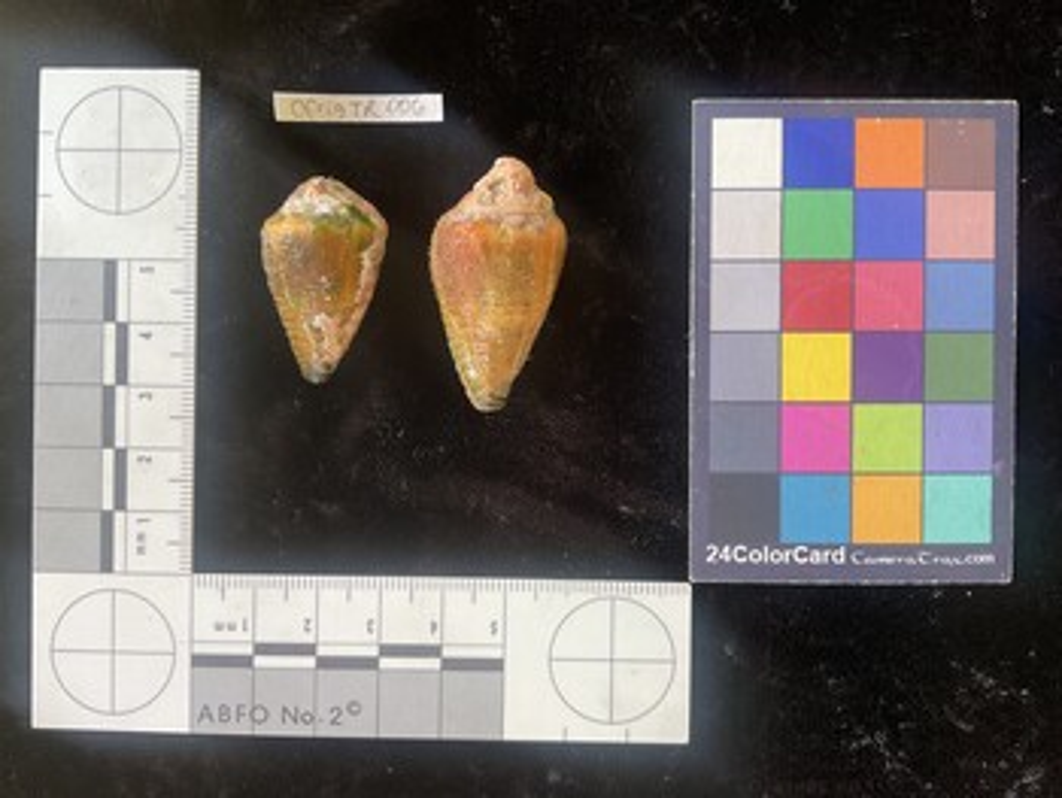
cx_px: 531
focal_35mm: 29
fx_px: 890
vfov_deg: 48.3
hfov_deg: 61.6
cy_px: 399
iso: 40
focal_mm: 3
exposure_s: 1/60
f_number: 1.8
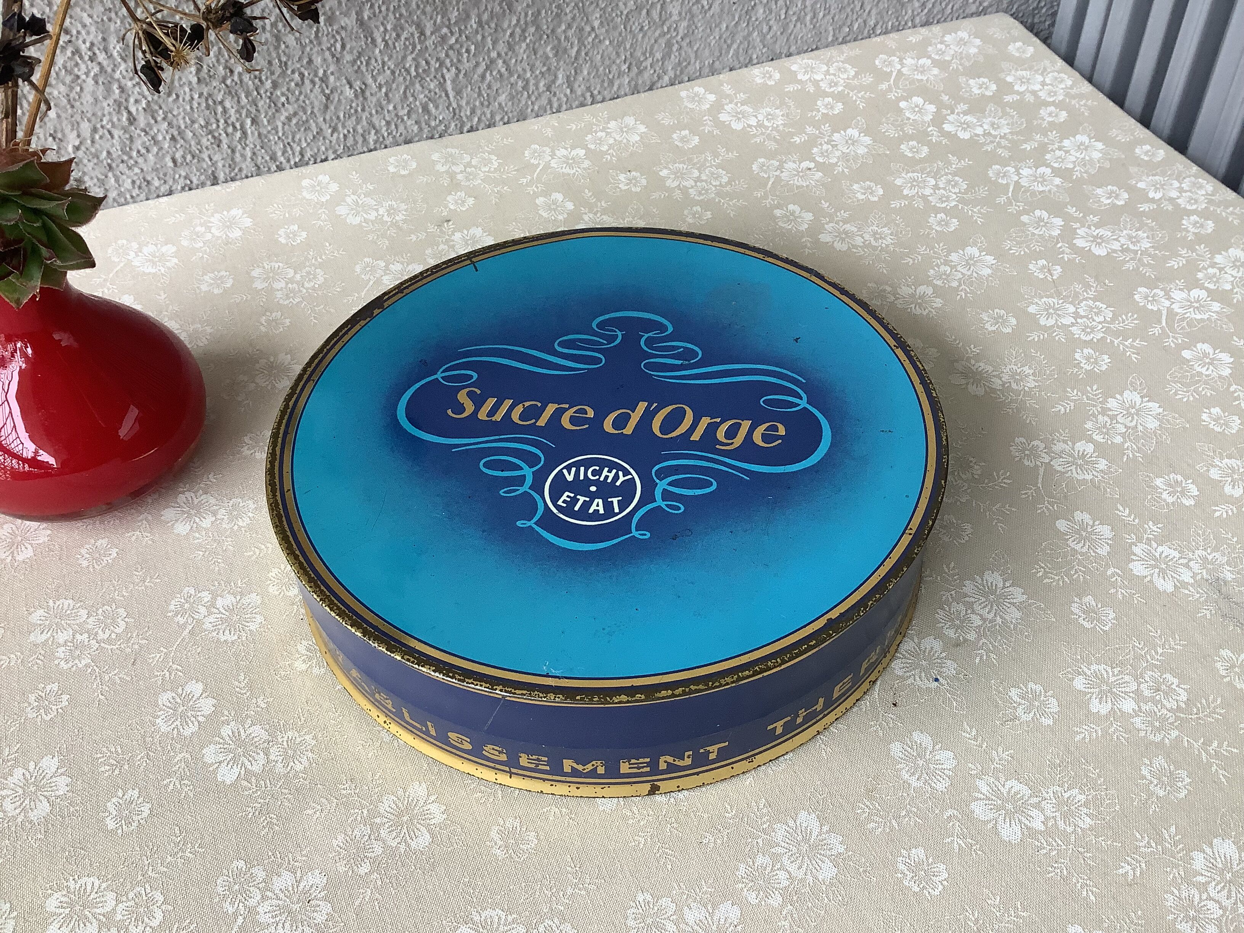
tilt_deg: -44.5
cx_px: 622
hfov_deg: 58.4
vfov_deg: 45.4
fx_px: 1114
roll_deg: +1.6
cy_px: 466
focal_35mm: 31
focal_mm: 3.3
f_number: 2.4
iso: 64
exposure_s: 1/100
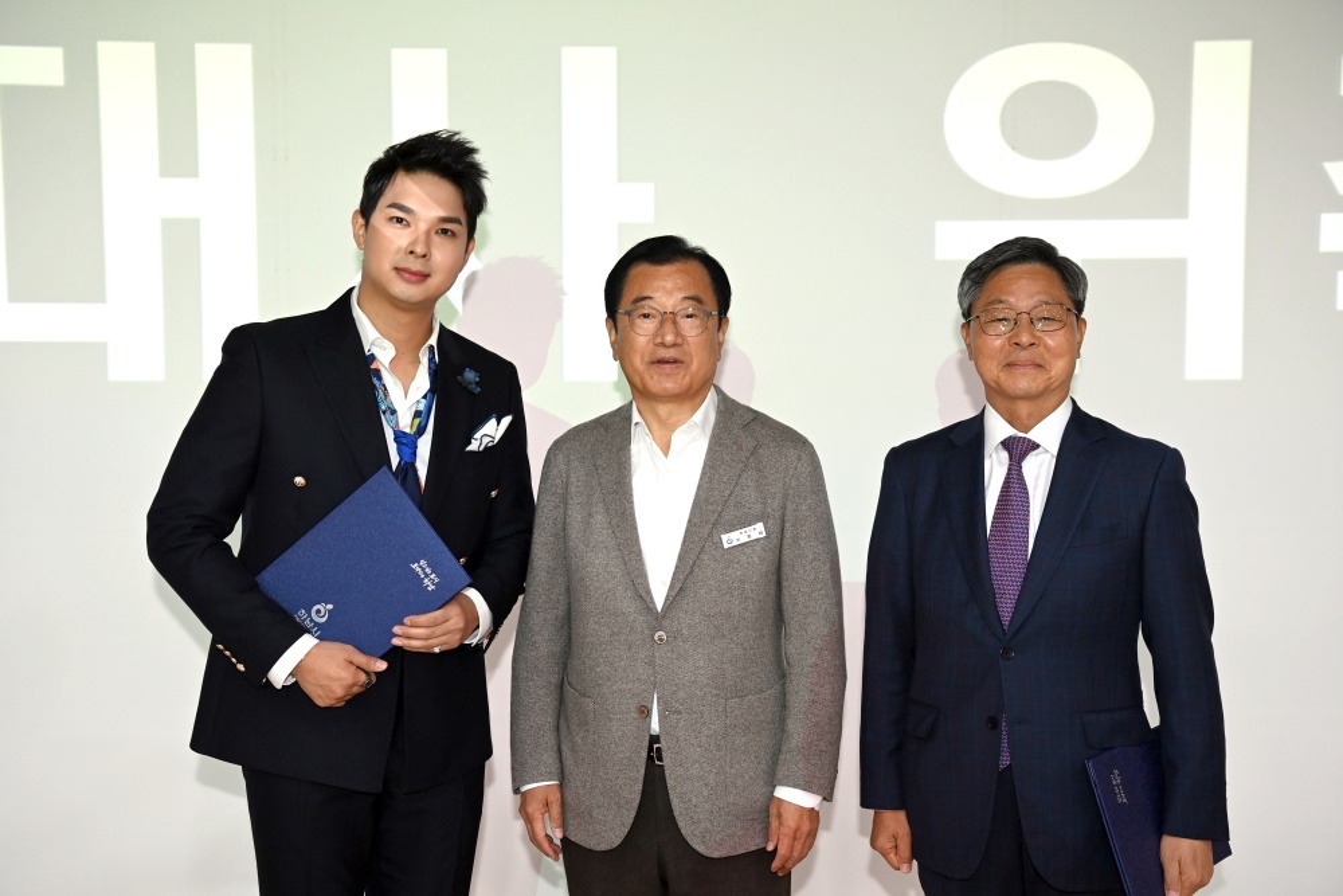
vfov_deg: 28.1
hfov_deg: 41.1
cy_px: 448
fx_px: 1791
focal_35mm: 48
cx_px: 672
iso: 800
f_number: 4
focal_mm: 48
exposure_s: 1/80
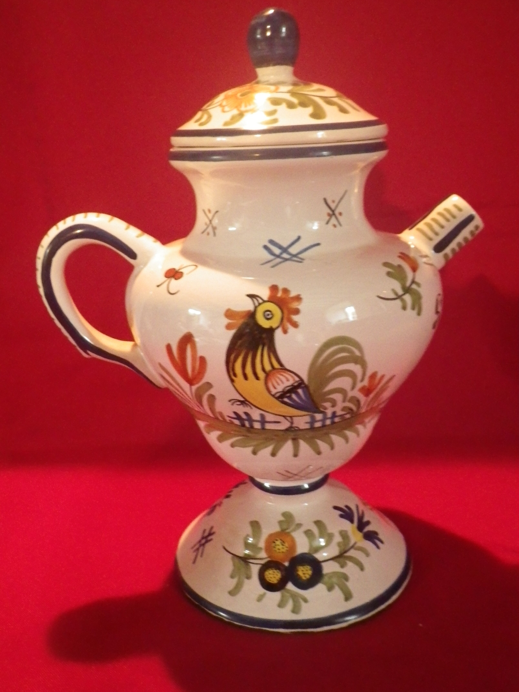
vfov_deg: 54.0
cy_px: 346
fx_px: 680
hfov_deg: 41.8
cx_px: 260
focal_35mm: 34
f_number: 3.8
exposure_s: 1/10
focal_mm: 6.1
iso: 800
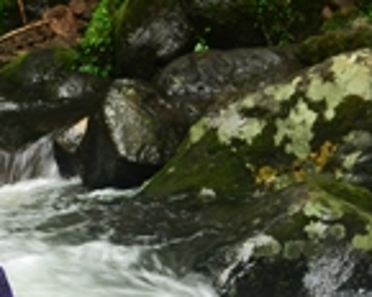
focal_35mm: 186
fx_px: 2048
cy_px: 282
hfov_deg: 10.1
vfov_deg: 8.3
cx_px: -162
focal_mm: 30
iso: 100
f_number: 5.6
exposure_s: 1/20
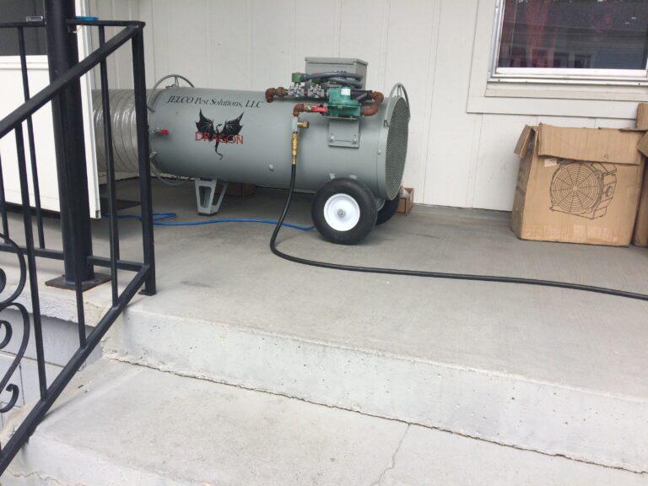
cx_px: 324
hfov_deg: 61.7
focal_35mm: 29
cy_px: 243
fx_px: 543
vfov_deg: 48.2
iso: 32
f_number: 2.2
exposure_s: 1/641
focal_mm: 4.15
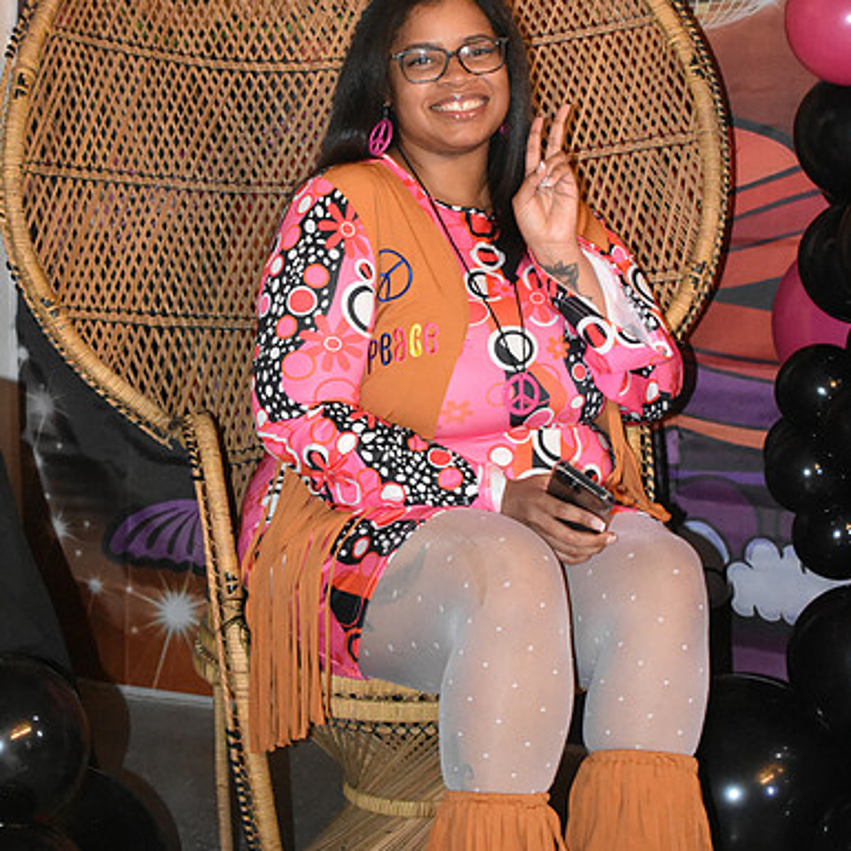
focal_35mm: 77
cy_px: 237
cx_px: 427
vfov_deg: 22.3
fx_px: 2142
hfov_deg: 22.5
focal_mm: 40
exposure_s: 1/60
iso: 6400
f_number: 4.8
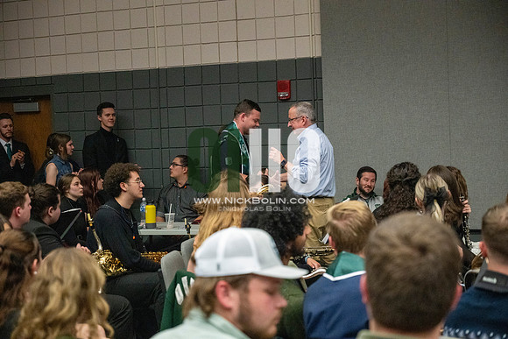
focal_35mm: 70
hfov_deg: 28.8
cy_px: 170
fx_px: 988
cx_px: 254
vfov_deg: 19.5
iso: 10000
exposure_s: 1/500
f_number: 4
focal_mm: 70
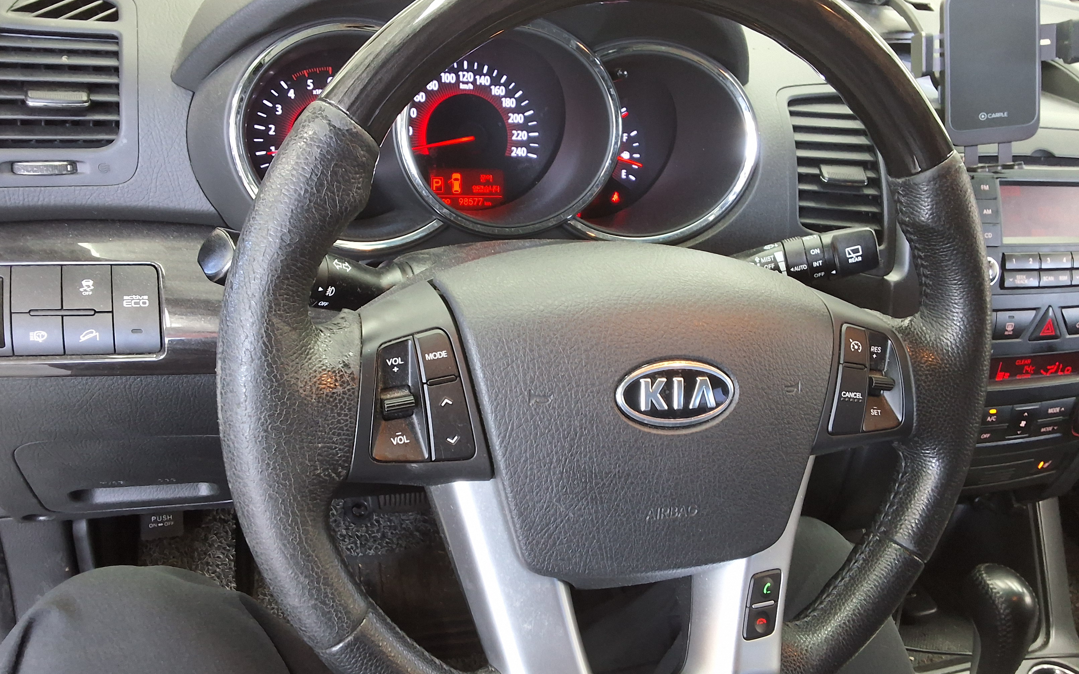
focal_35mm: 30
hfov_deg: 62.9
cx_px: 535
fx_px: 882
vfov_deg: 41.8
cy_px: 326
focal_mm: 2.91
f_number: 1.9
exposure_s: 1/40
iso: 160
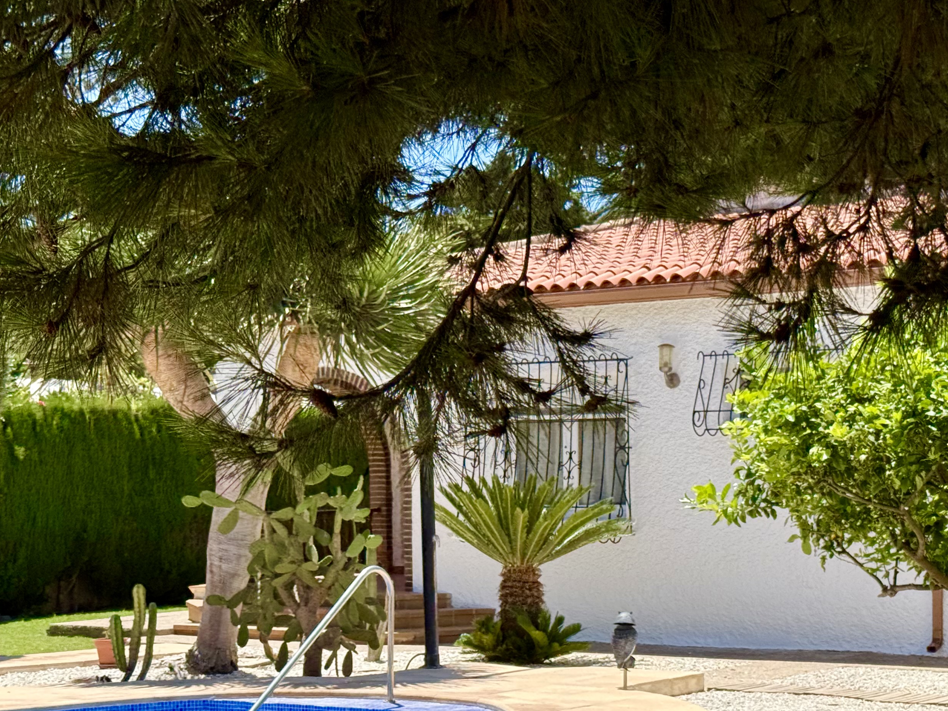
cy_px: 520
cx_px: 553
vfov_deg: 18.8
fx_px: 2136
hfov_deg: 25.0
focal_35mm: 78
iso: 64
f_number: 1.78
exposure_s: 1/3378
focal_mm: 6.76
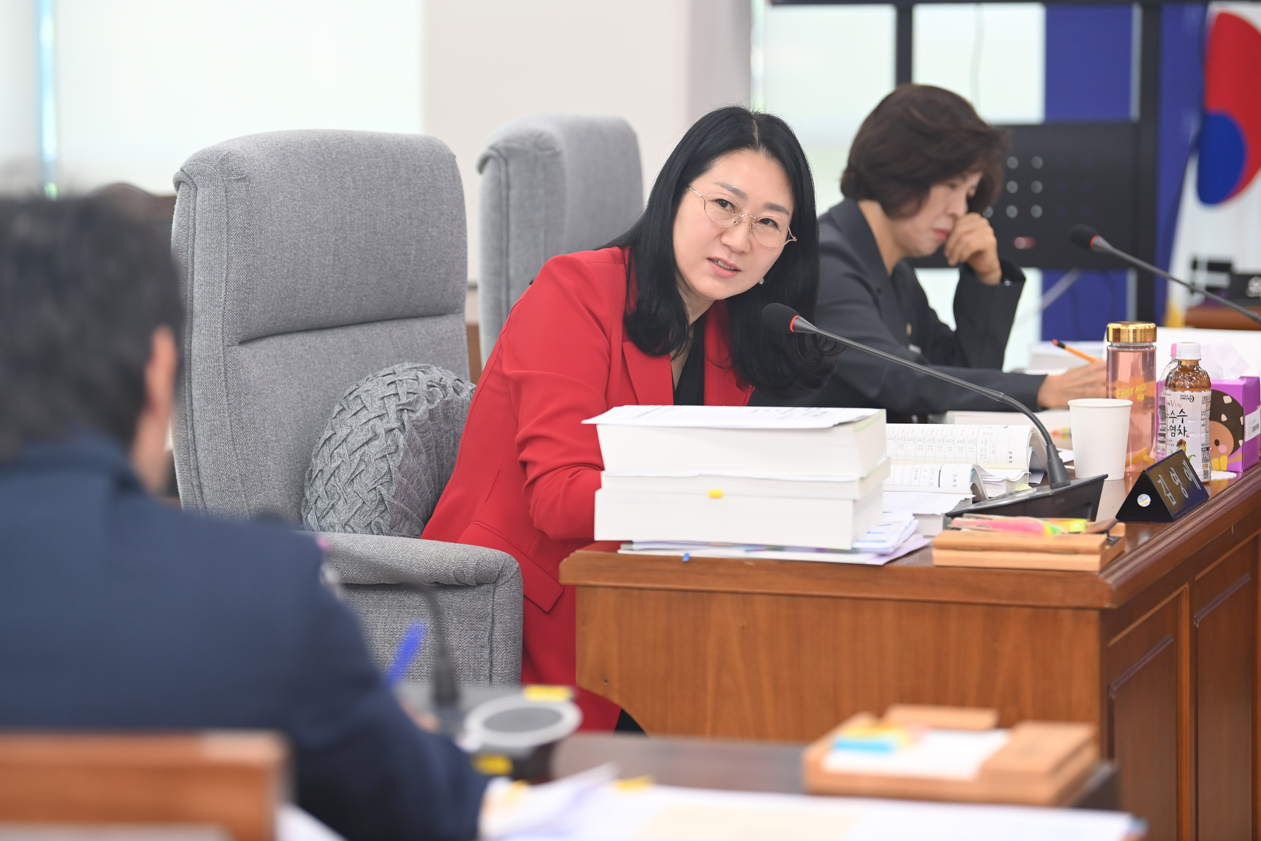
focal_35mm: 116
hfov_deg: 17.6
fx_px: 4063
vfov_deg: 11.8
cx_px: 630
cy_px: 420
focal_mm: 116
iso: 640
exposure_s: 1/250
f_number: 2.8
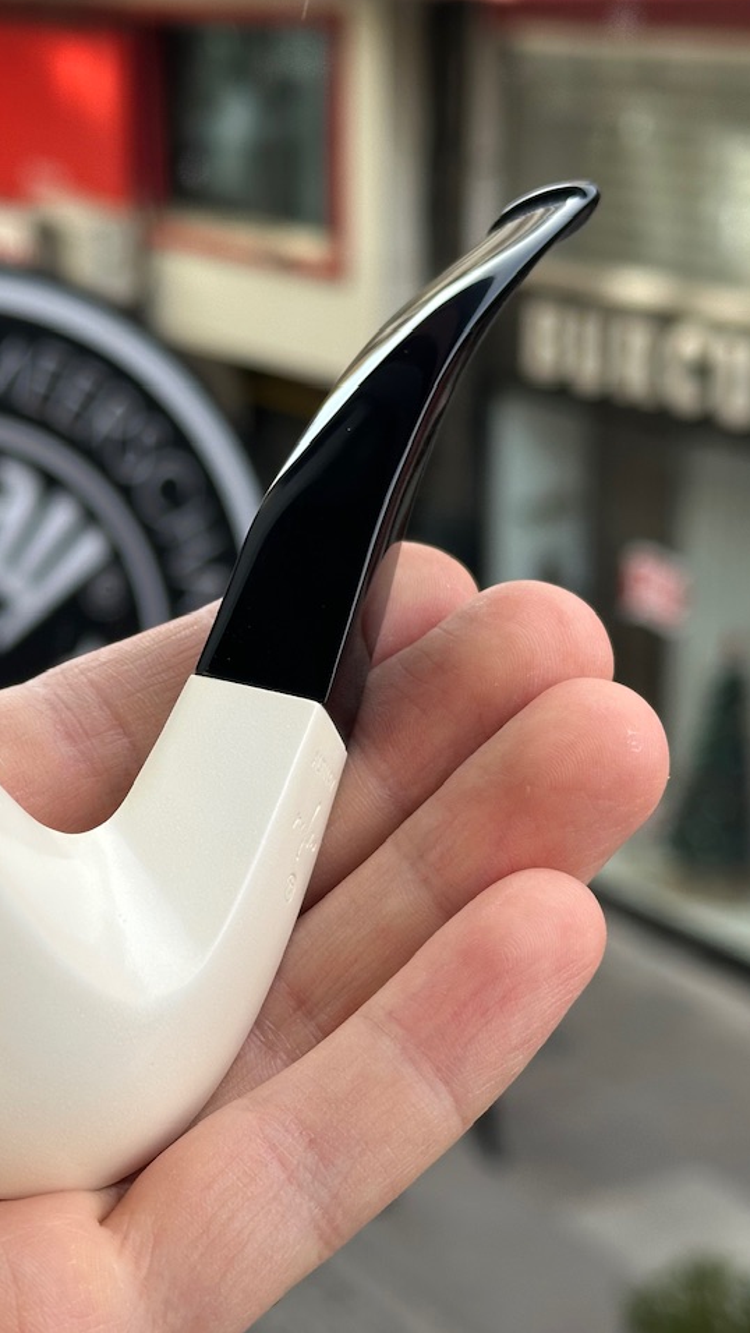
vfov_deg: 30.1
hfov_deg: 17.1
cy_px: 665
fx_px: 2474
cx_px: 123
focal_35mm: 70
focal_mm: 6.86
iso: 64
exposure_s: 1/558
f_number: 1.78
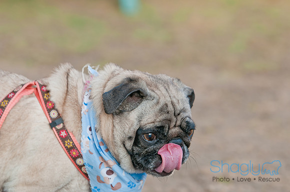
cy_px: 96
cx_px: 145
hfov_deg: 8.9
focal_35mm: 232
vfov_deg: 5.9
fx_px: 1870
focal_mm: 155
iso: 250
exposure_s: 1/200
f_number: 5
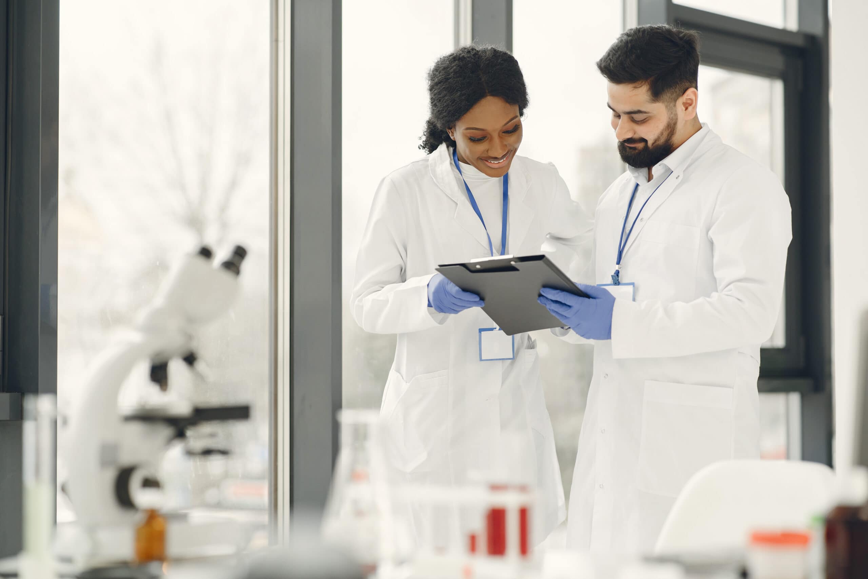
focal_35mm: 85
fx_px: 2049
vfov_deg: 16.1
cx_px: 434
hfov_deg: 23.9
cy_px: 290
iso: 400
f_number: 2.5
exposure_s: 1/320
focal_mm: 85
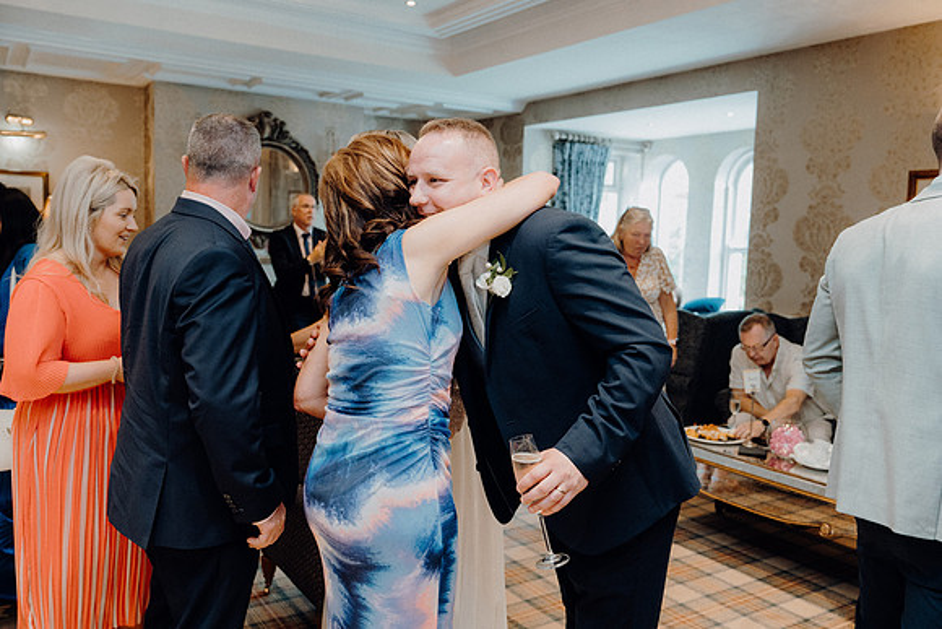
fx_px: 811
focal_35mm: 31
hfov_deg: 60.3
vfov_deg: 42.3
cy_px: 314
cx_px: 471
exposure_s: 1/160
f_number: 3.5
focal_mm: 31
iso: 2500
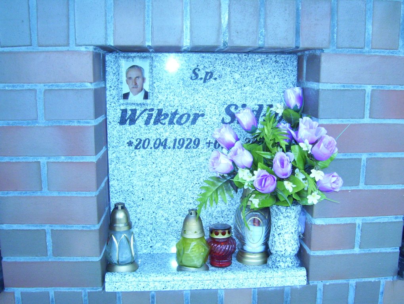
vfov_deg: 39.7
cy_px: 152
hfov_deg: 51.3
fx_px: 421
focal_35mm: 36
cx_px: 202
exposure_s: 1/640
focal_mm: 6
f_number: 4.8
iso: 400
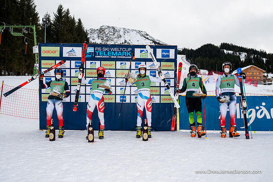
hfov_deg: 58.0
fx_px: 246
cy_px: 91
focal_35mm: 32
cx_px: 136
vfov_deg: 40.5
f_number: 14
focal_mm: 32.5
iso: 320
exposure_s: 1/200
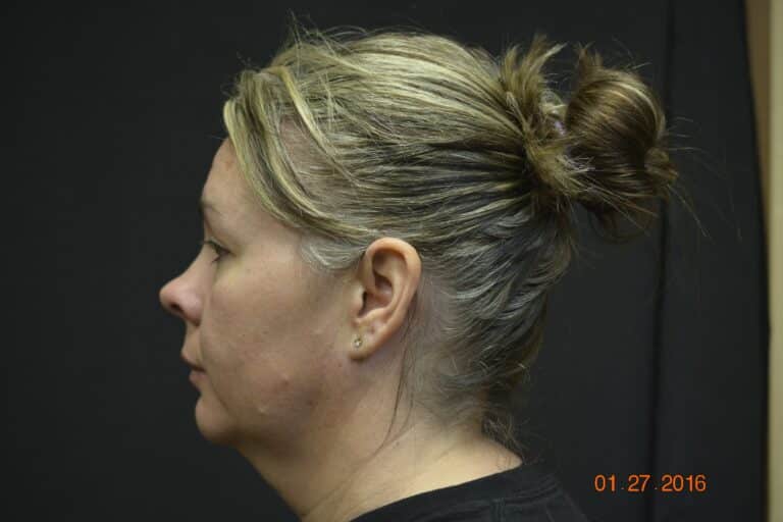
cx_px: 392
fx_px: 1305
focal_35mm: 60
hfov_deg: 33.4
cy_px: 261
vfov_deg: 22.6
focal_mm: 40
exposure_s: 1/125
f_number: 2.8
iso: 450
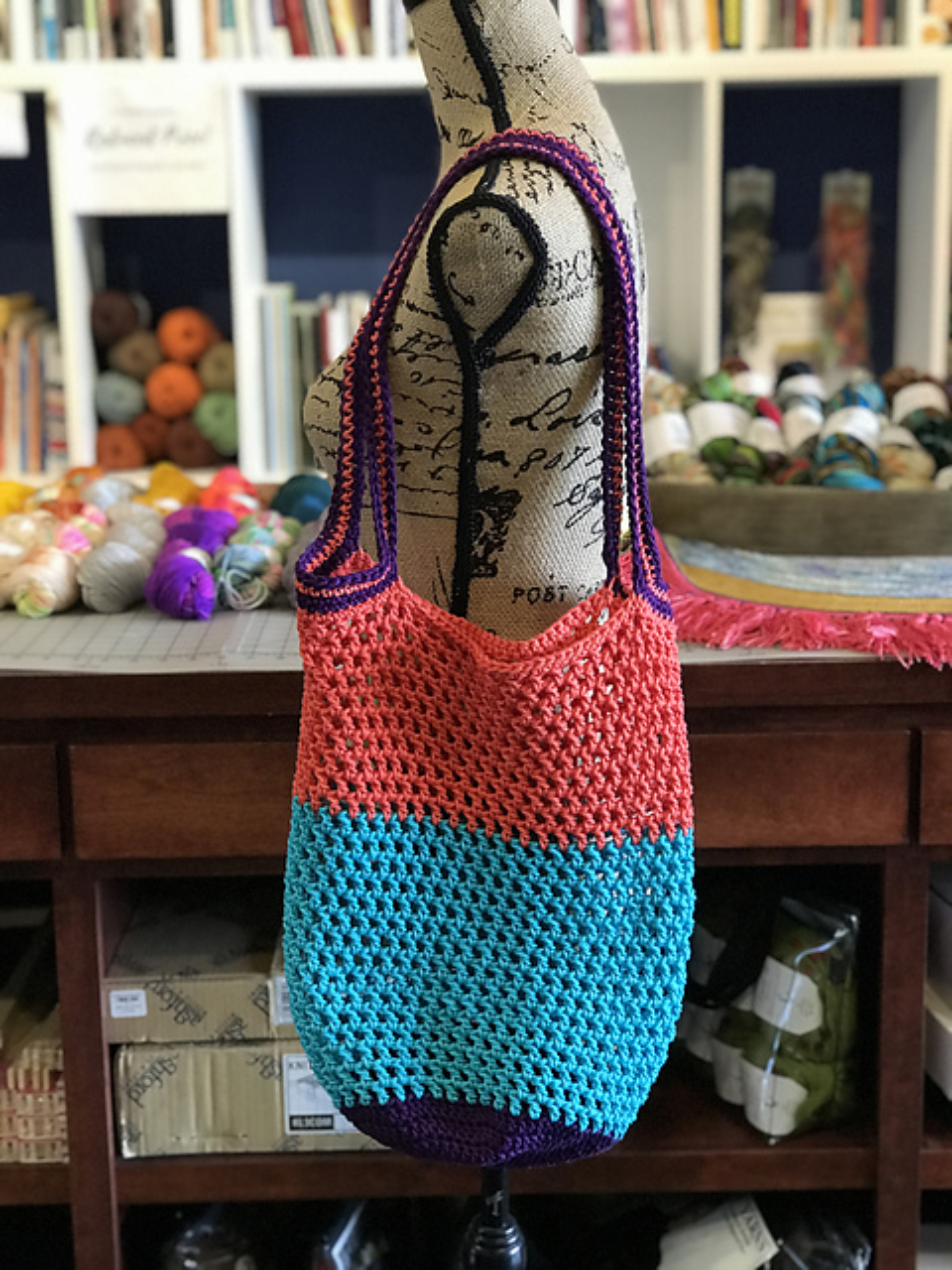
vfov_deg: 33.8
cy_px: 635
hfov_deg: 25.7
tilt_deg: -12.4
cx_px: 476
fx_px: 2090
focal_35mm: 57
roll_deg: -0.2
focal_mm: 6.6
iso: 400
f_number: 2.8
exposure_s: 1/60
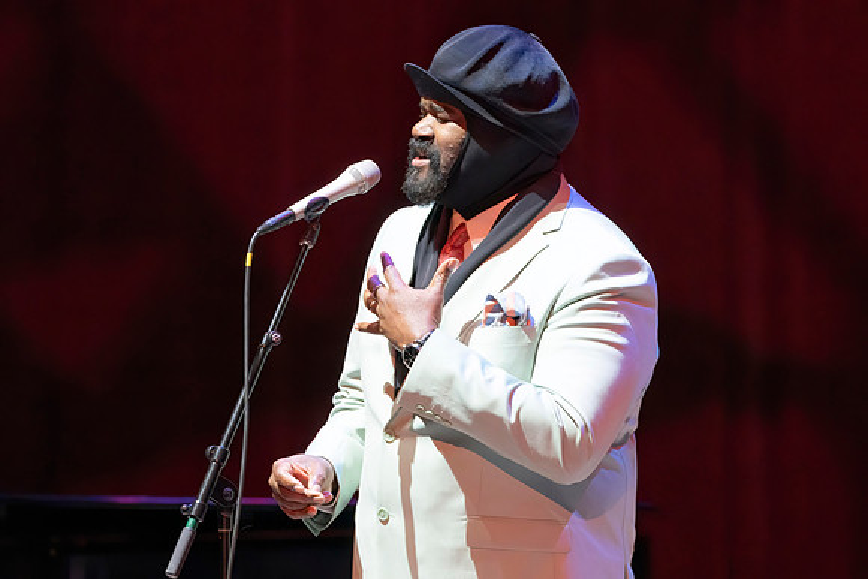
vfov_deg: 2.8
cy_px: 396
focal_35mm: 493
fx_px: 11899
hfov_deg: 4.2
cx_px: 507
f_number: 7.1
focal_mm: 361
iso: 6400
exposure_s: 1/250
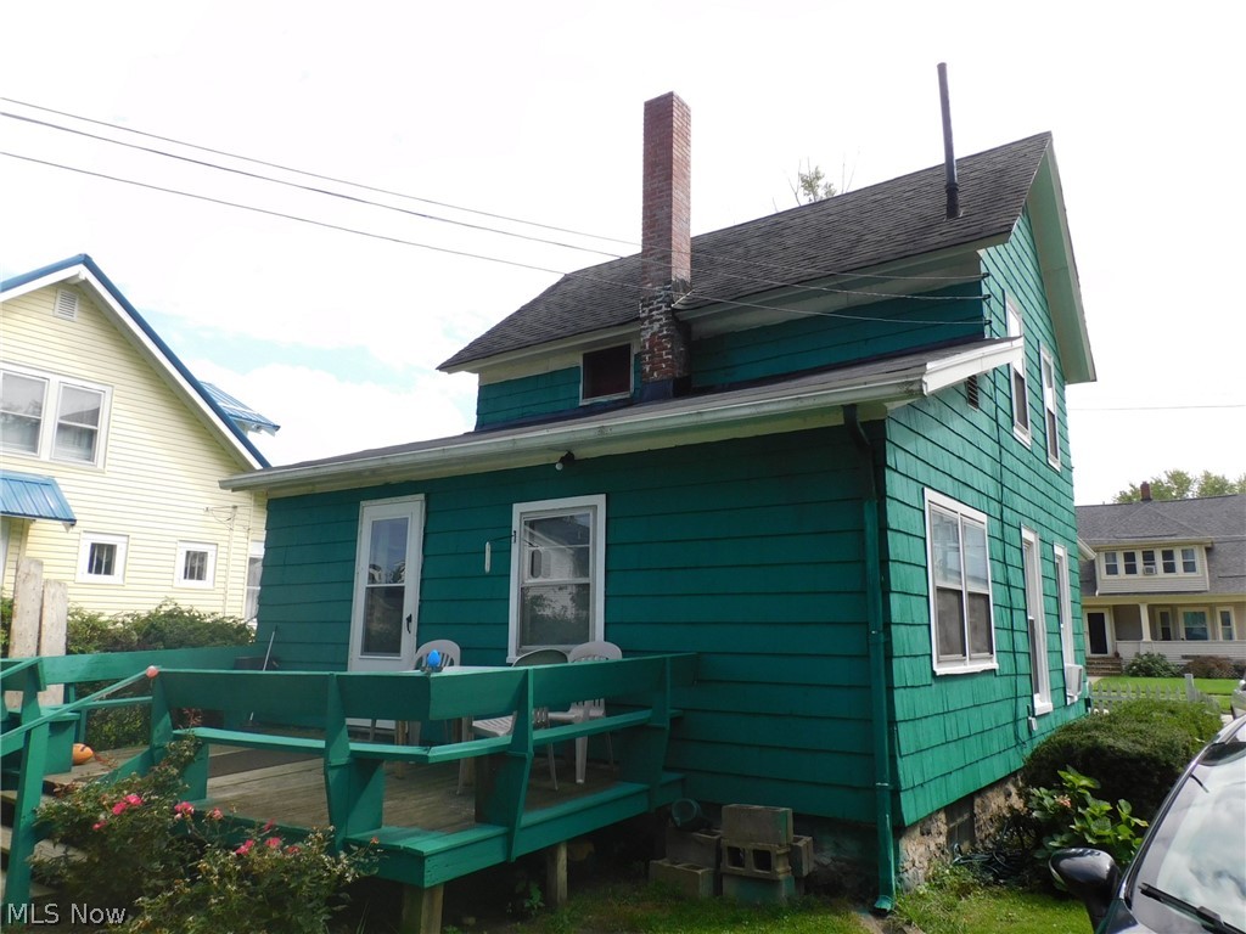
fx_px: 864
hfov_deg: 71.6
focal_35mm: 24
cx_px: 623
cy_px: 467
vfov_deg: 56.8
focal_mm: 4.3
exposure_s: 1/640
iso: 125
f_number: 3.3
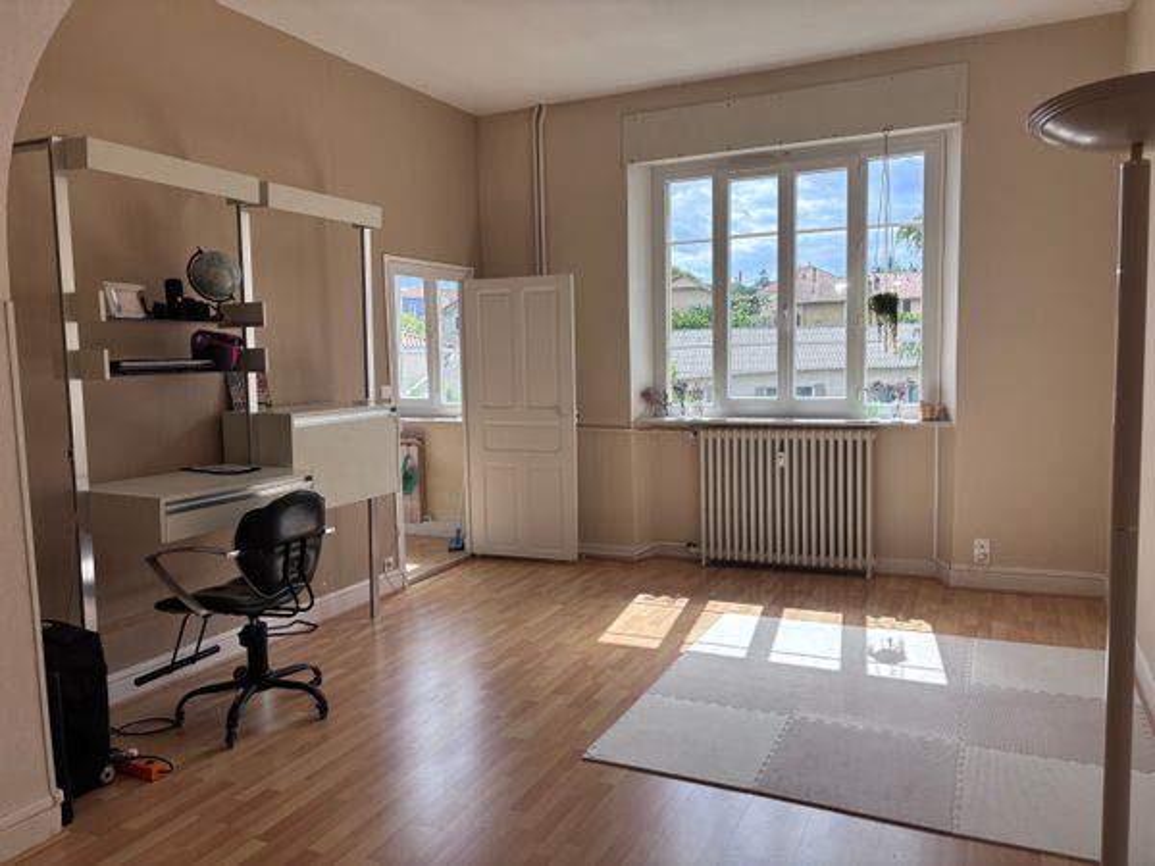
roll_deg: +1.3
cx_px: 578
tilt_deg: -5.5
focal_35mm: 26
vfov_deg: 53.1
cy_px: 433
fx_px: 868
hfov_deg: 67.3
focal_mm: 5.96
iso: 50
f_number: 1.6
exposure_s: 1/654
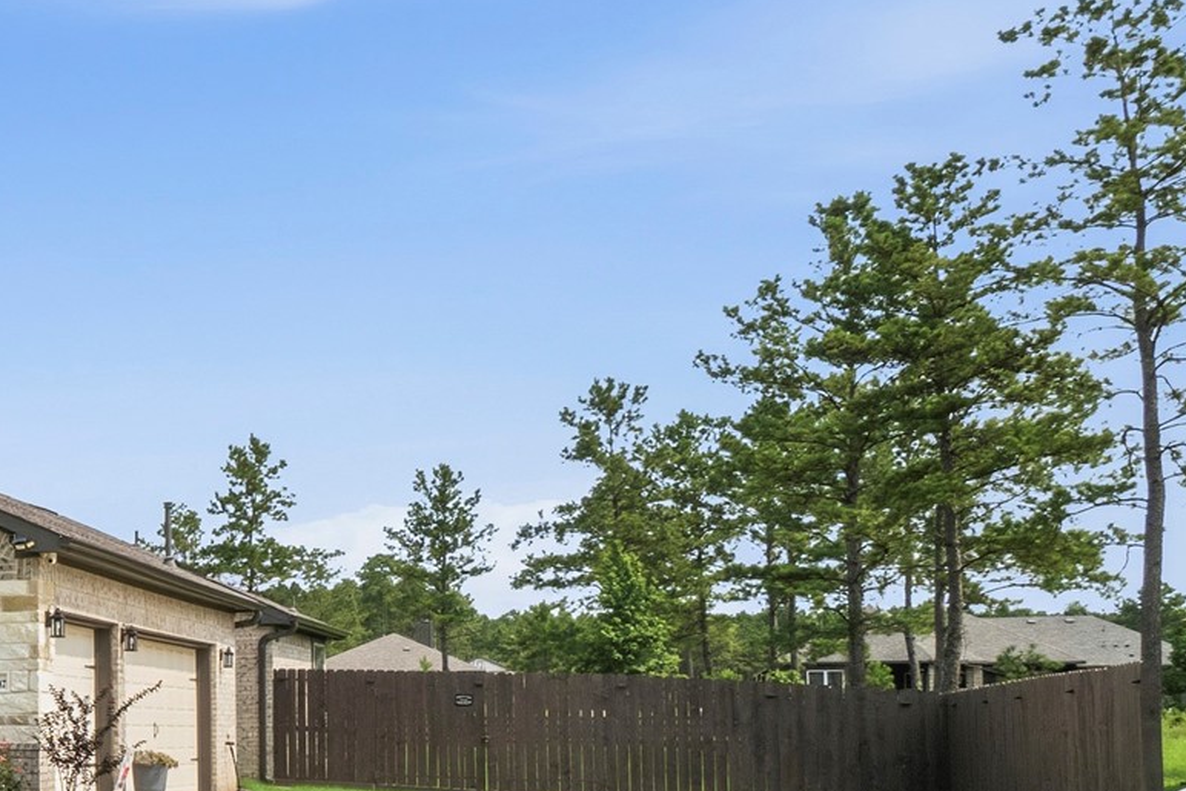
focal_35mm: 46
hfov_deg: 30.6
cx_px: -449
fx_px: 1529
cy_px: 685
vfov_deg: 28.1
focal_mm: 11
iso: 800
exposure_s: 1/200
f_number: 10
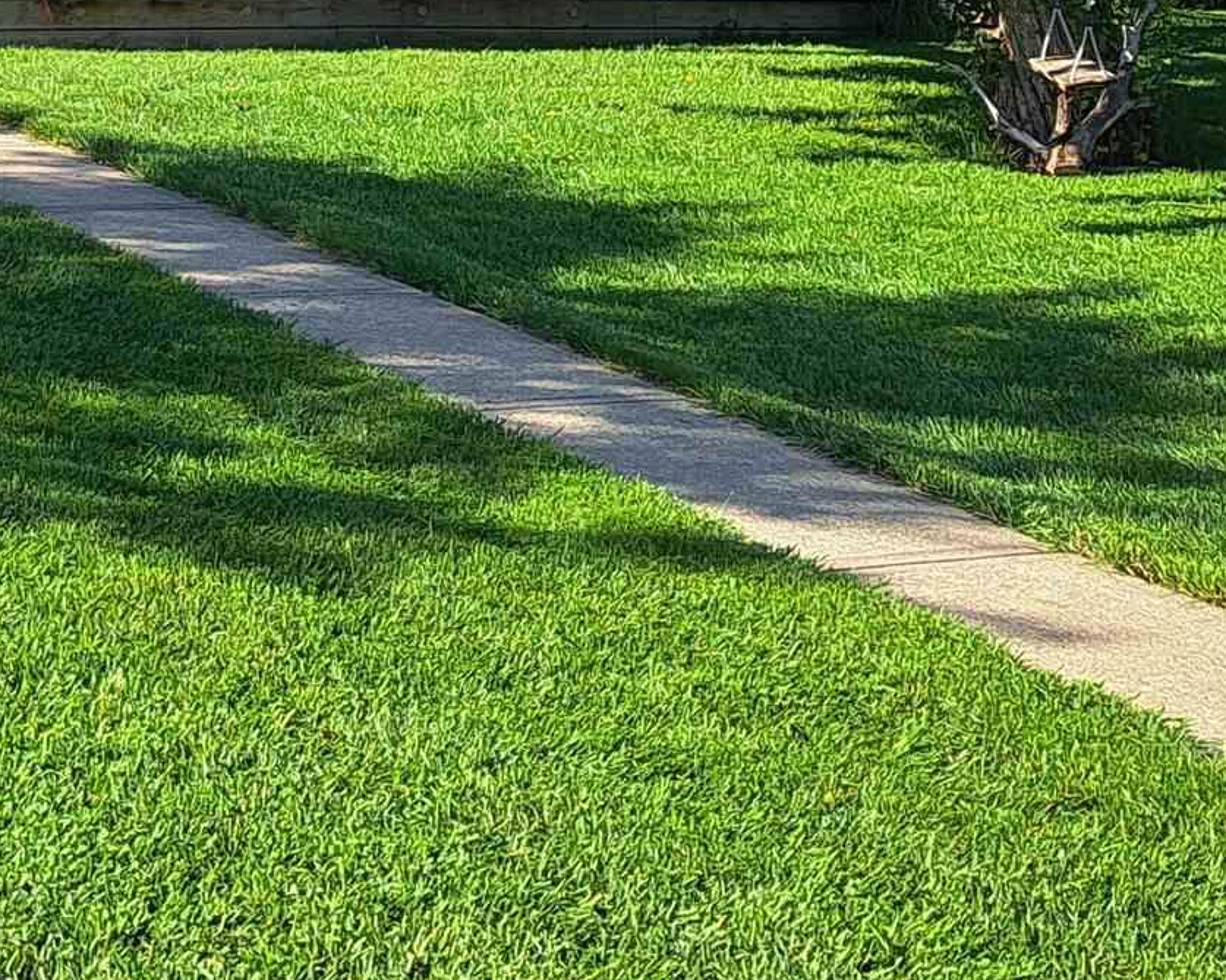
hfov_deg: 21.5
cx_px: 38
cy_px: -432
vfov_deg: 16.5
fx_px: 3119
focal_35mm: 86
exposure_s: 1/656
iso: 50
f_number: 1.8
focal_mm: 5.23
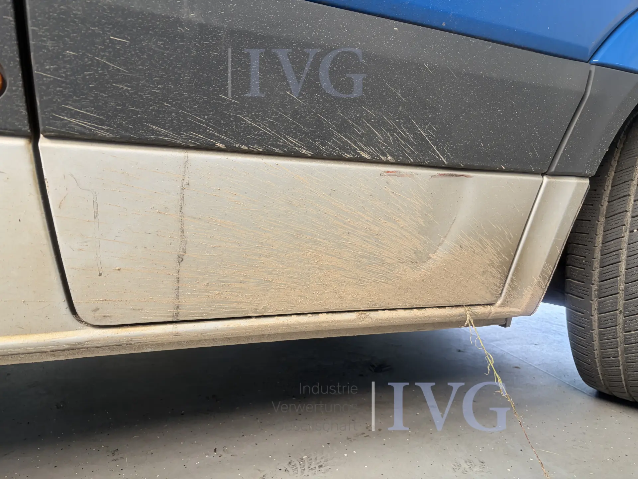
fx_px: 479
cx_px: 319
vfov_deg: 53.1
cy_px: 240
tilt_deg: -6.6
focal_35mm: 26
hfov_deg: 67.3
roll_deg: -2.1
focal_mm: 5.96
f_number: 1.6
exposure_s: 1/95
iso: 125
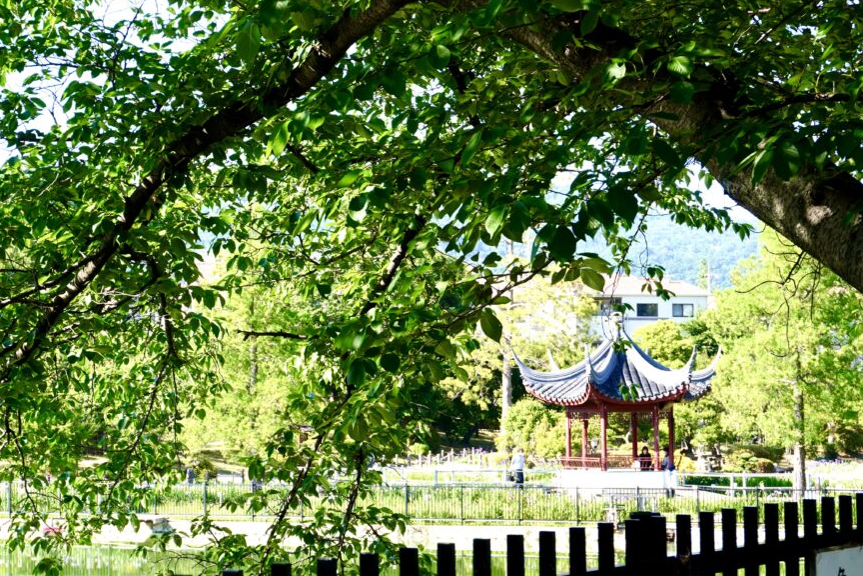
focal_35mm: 78
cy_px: 254
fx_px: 1863
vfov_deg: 17.5
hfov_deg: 26.0
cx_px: 322
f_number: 7.1
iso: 100
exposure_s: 1/80
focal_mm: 35
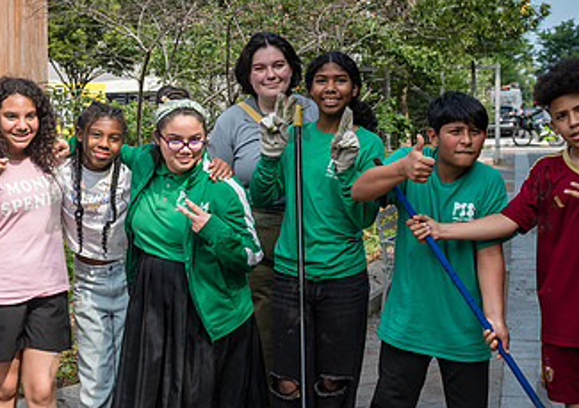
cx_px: 276
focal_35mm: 65
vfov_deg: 21.7
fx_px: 1064
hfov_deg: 30.4
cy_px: 184
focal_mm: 27
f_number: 4
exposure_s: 1/1600
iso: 320
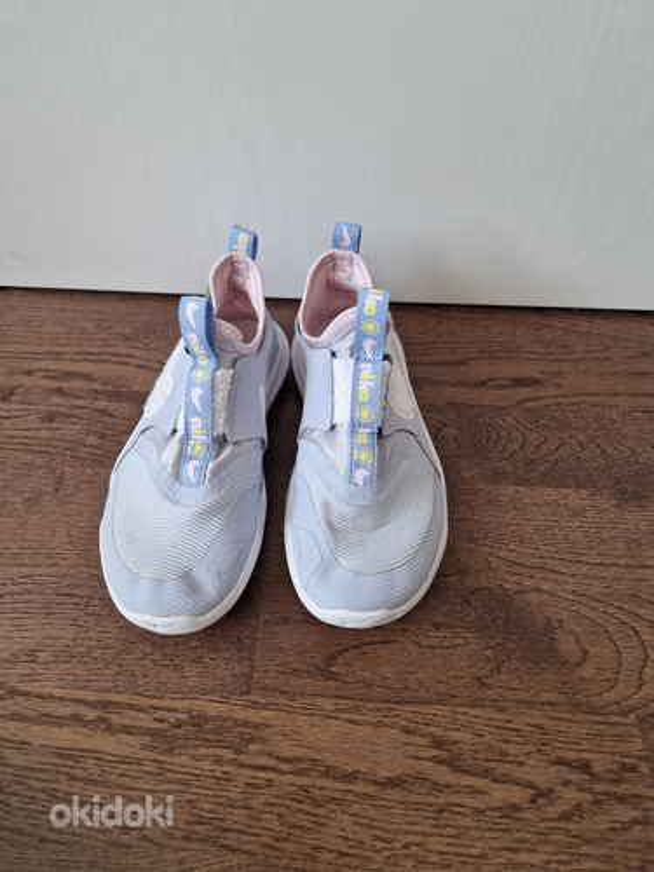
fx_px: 579
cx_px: 327
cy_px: 436
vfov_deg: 73.9
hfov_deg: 58.9
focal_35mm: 23
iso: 250
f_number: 1.8
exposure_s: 1/100
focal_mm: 5.4
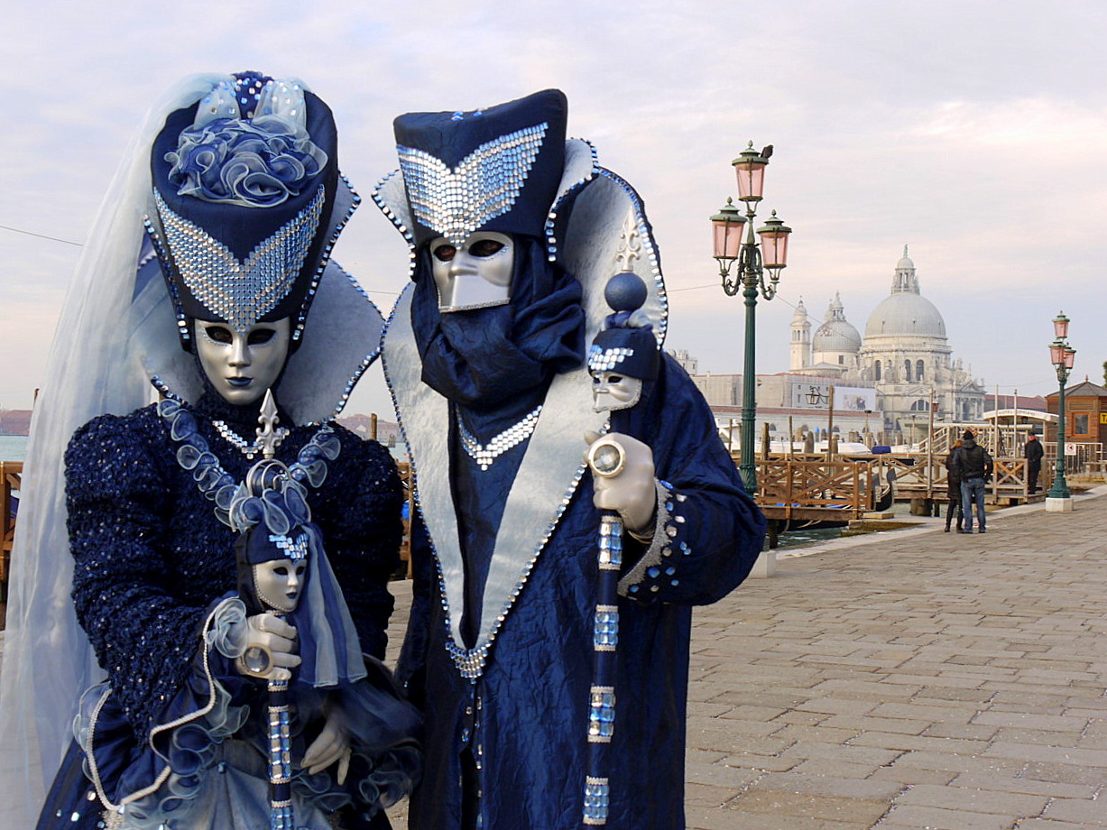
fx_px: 1535
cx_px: 540
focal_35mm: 48
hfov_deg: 39.7
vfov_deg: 30.3
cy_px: 430
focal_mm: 23
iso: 125
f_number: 11
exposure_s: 1/30
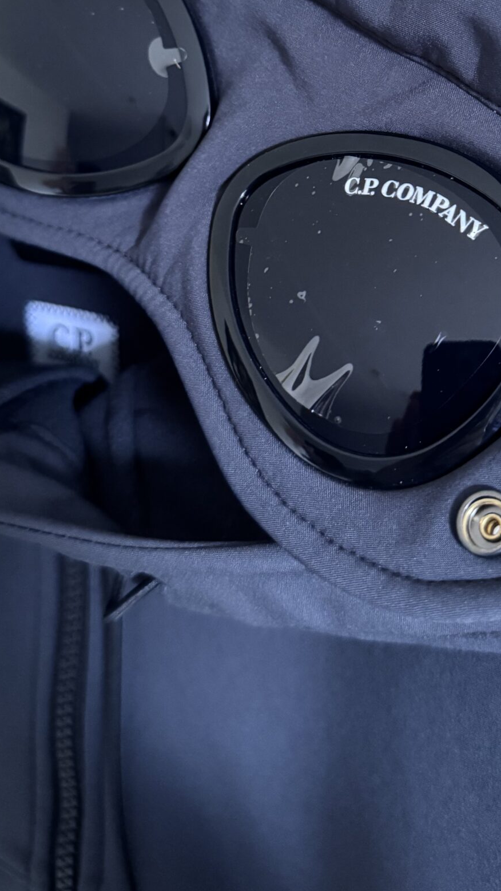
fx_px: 1015
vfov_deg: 44.7
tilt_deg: -9.9
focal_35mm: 43
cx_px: 359
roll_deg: +1.2
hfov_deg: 27.4
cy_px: 162
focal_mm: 6.76
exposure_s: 1/34
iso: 1000
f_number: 1.78
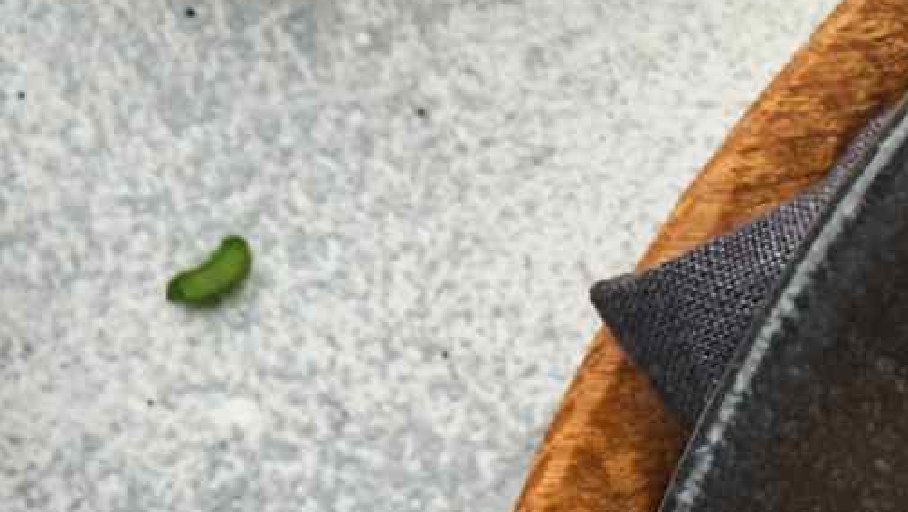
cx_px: 2219
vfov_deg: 2.2
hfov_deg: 3.8
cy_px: 1263
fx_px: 13562
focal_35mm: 563
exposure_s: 1/160
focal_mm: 60
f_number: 9
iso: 160
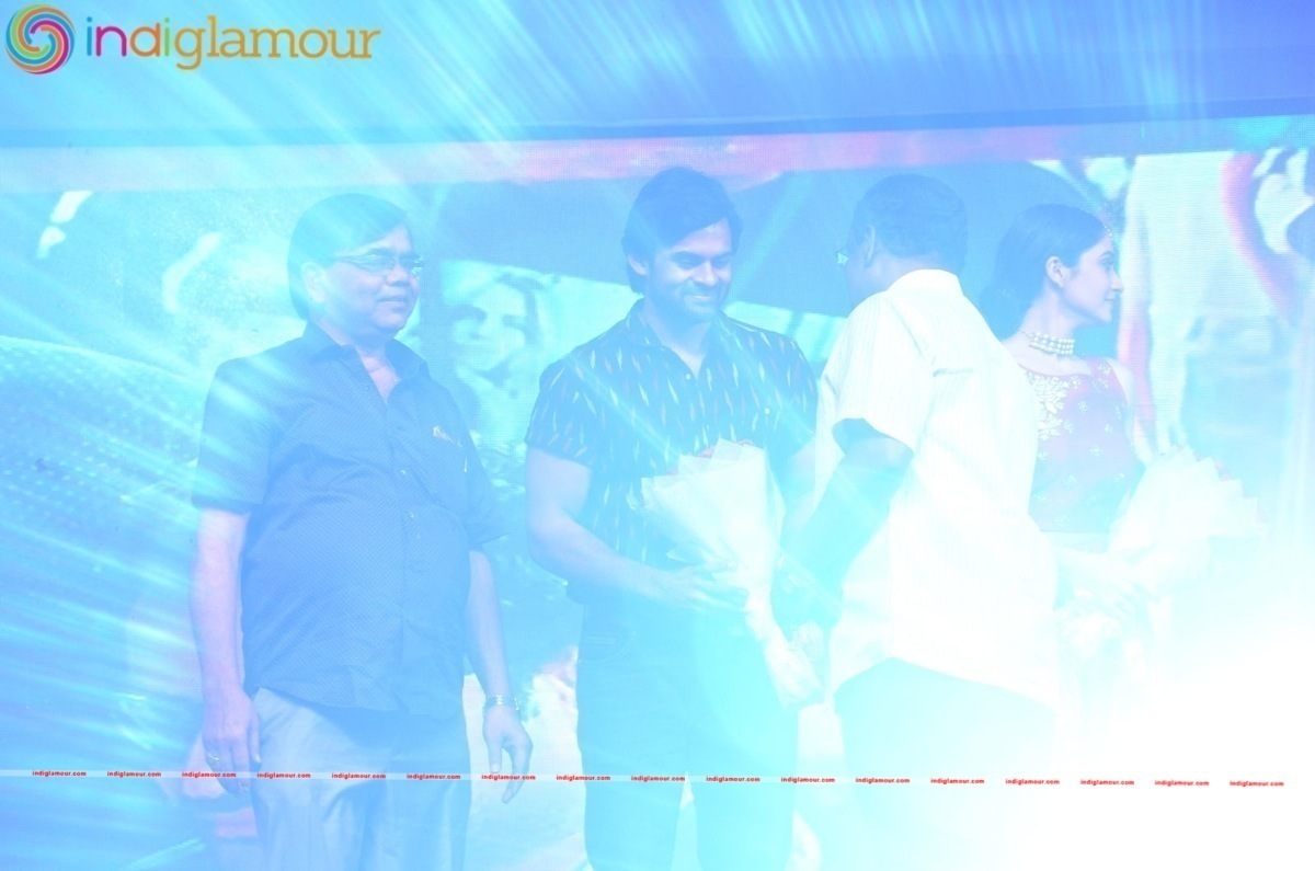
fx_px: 4921
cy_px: 436
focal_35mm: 135
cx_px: 658
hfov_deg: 15.2
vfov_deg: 10.1
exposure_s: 1/125
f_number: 5.6
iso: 2500
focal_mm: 90
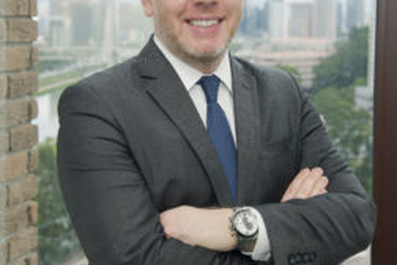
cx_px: 206
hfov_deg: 23.9
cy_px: 91
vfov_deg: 16.0
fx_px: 937
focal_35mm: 85
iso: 400
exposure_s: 1/200
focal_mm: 55
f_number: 6.3
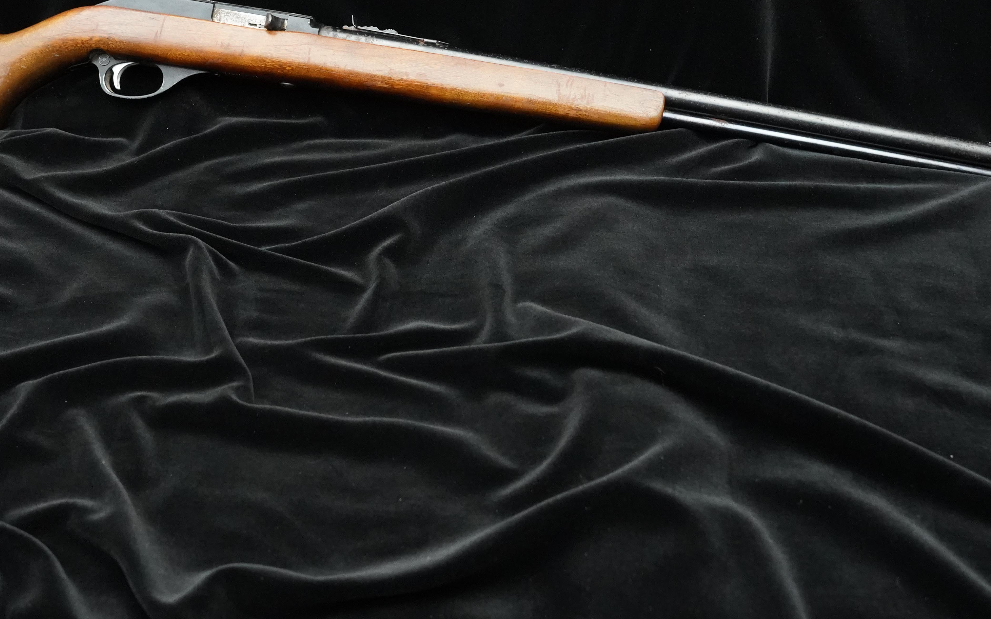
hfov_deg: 50.1
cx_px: 402
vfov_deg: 32.3
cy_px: 169
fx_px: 1053
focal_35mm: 39
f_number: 6.3
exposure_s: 1/50
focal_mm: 24
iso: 8000
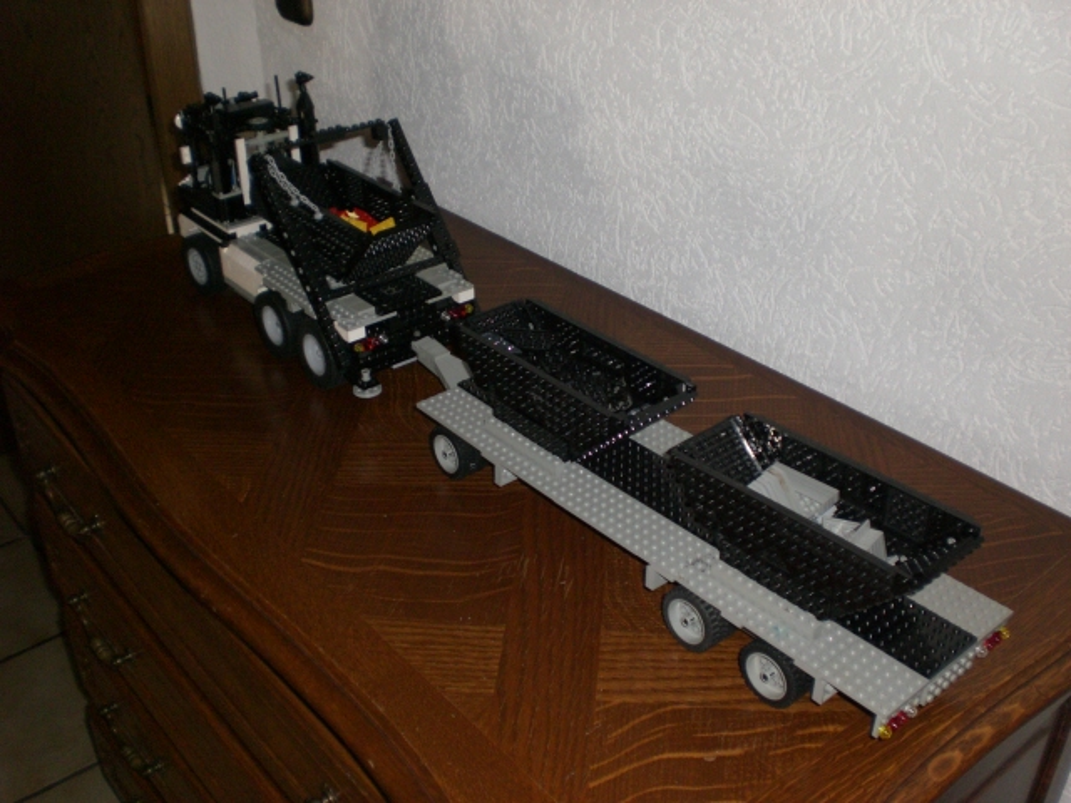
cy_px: 402
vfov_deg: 37.7
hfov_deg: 49.0
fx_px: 1176
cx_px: 536
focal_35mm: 38
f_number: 3.1
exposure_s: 1/60
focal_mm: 6.3
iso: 200
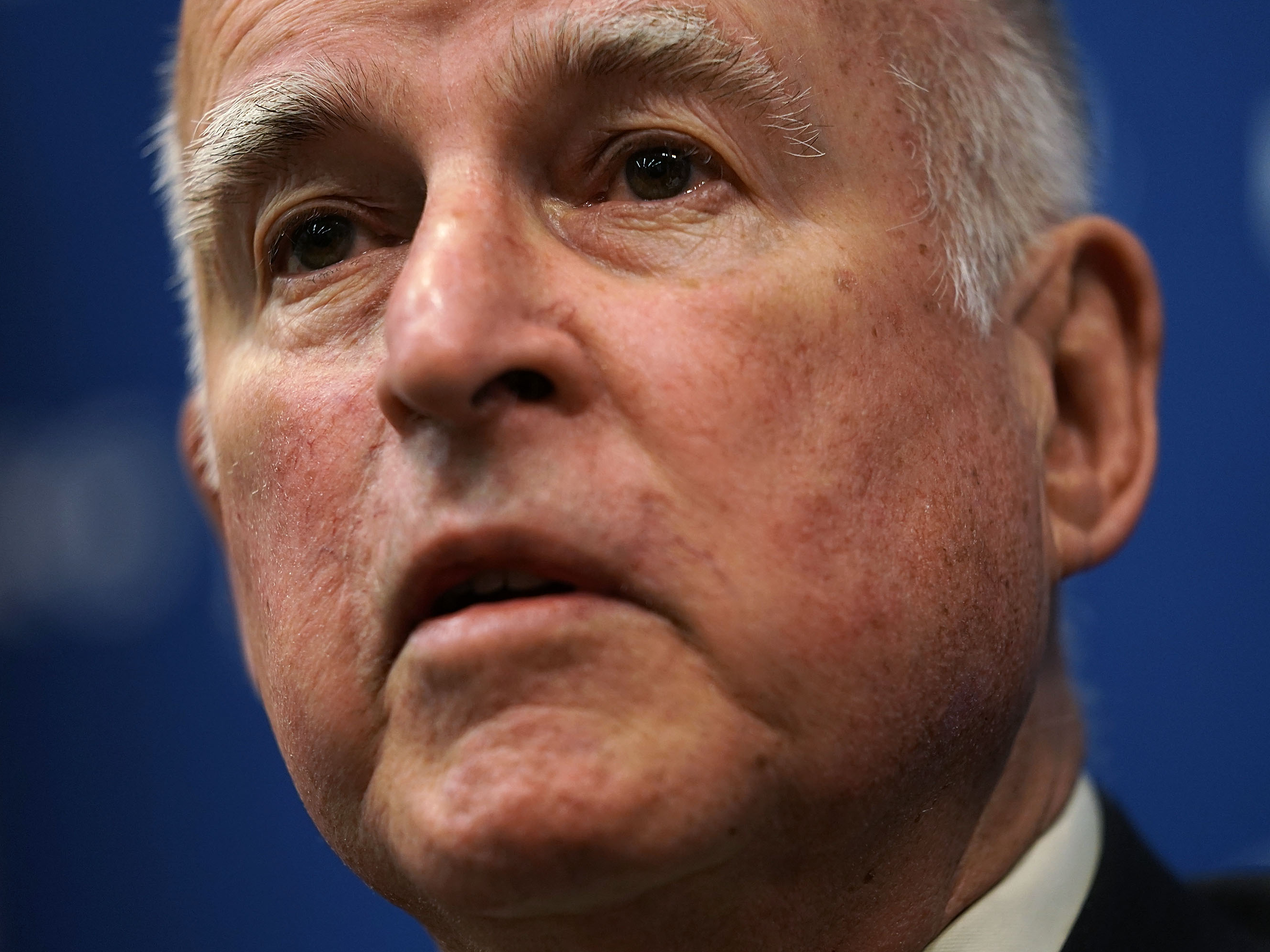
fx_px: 7999
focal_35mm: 218
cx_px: 692
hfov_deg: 9.1
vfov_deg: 6.8
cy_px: 475
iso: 1600
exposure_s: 1/500
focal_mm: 200
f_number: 2.8
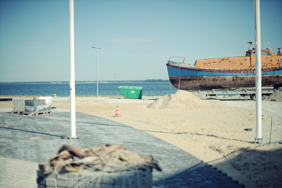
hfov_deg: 39.6
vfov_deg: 26.9
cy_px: 94
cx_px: 141
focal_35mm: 50
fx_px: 391
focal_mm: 50
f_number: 1.8
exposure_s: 1/8000
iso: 125
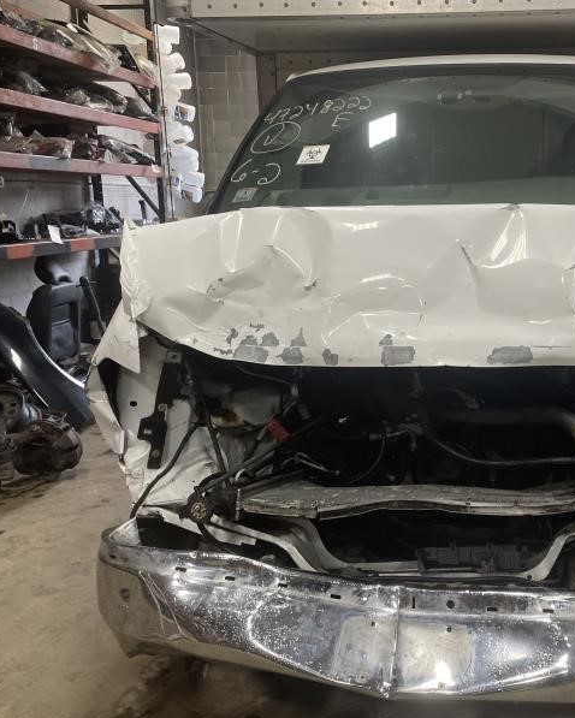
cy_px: 360
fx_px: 723
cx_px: 437
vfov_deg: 52.8
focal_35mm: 34
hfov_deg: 42.0
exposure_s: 1/121
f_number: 1.6
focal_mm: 4.2
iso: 125
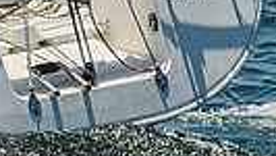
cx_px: -150
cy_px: -264
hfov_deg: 3.3
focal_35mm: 651
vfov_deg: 1.9
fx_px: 4767
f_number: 6.3
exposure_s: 1/1250
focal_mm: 125
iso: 320
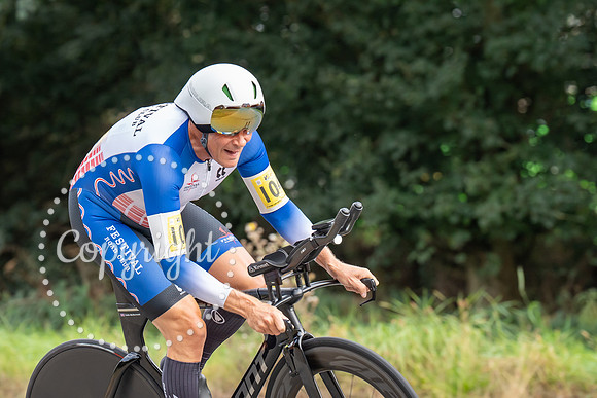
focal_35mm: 278
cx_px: 240
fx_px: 4614
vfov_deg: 4.9
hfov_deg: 7.4
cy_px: 175
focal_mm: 168
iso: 800
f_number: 4
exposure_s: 1/1000
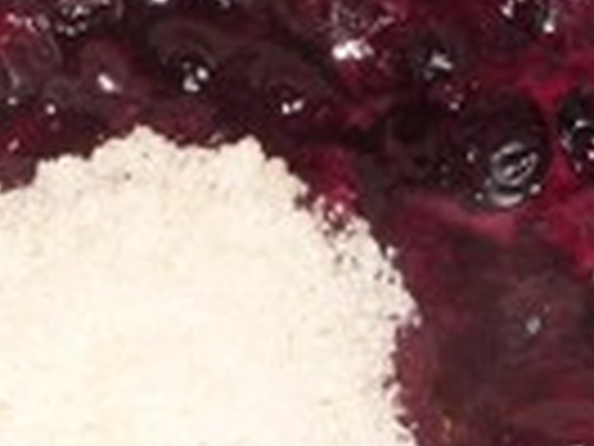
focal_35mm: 219
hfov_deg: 9.0
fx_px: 3758
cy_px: 405
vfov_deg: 6.8
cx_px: 158
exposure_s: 1/30
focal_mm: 7.6
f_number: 4.1
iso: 100
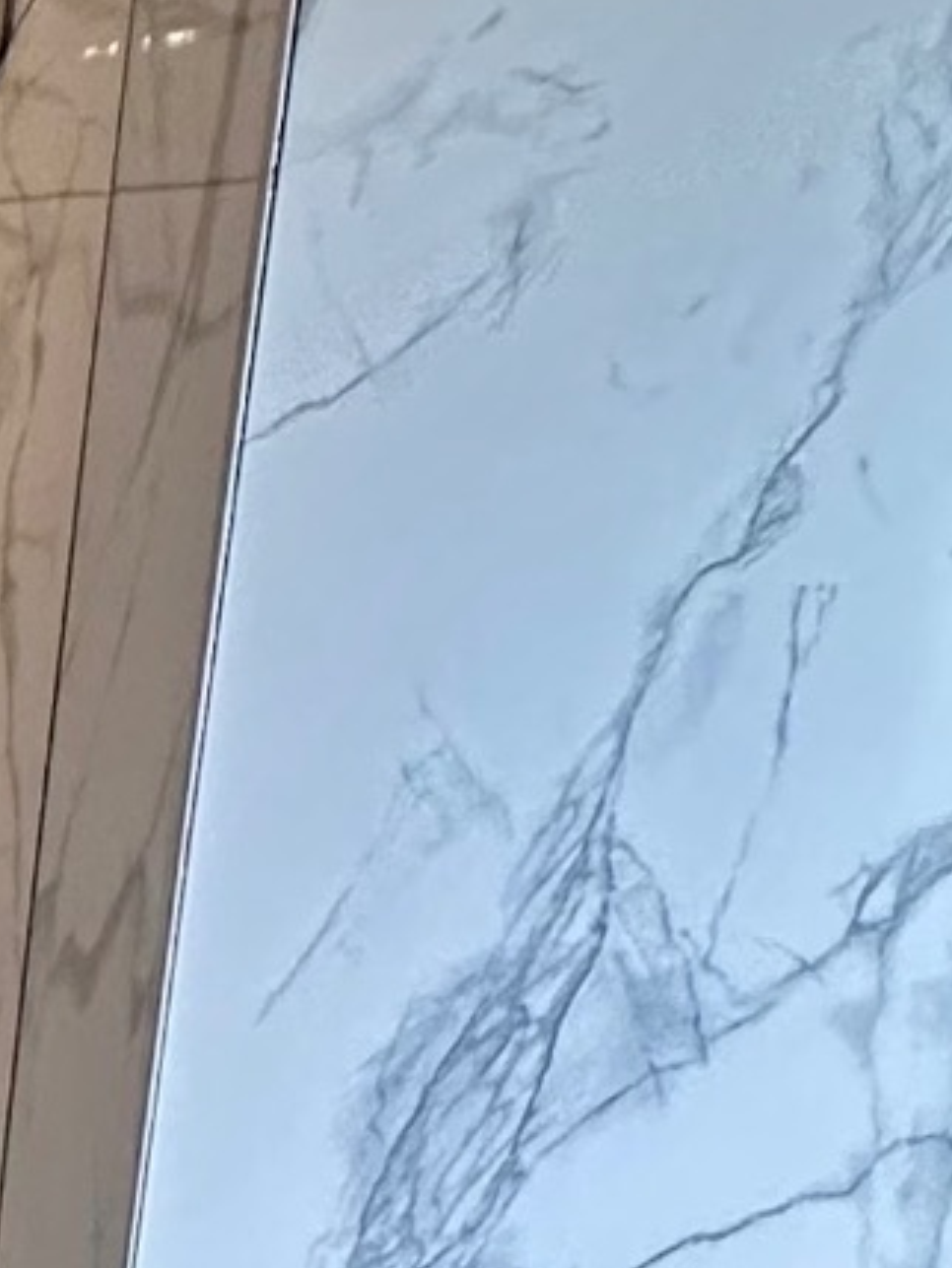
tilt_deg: -21.3
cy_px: 2441
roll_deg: +1.0
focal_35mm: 89
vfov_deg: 17.0
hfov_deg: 12.9
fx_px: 3262
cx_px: -1313
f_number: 2.2
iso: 160
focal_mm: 2.22
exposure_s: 1/100
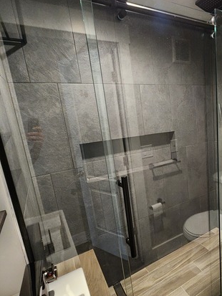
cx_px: 178
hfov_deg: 58.5
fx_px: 179
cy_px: 156
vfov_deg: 78.9
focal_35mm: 21
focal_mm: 2.2
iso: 640
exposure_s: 1/30
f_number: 2.2
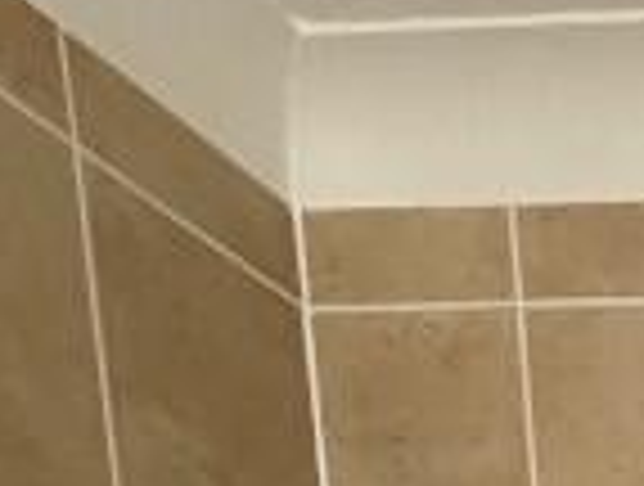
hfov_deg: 13.9
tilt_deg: -11.3
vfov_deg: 9.5
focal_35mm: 100
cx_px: 1540
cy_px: 1660
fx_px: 1865
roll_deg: -0.9
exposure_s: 1/99
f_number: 2.2
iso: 125
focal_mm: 2.22
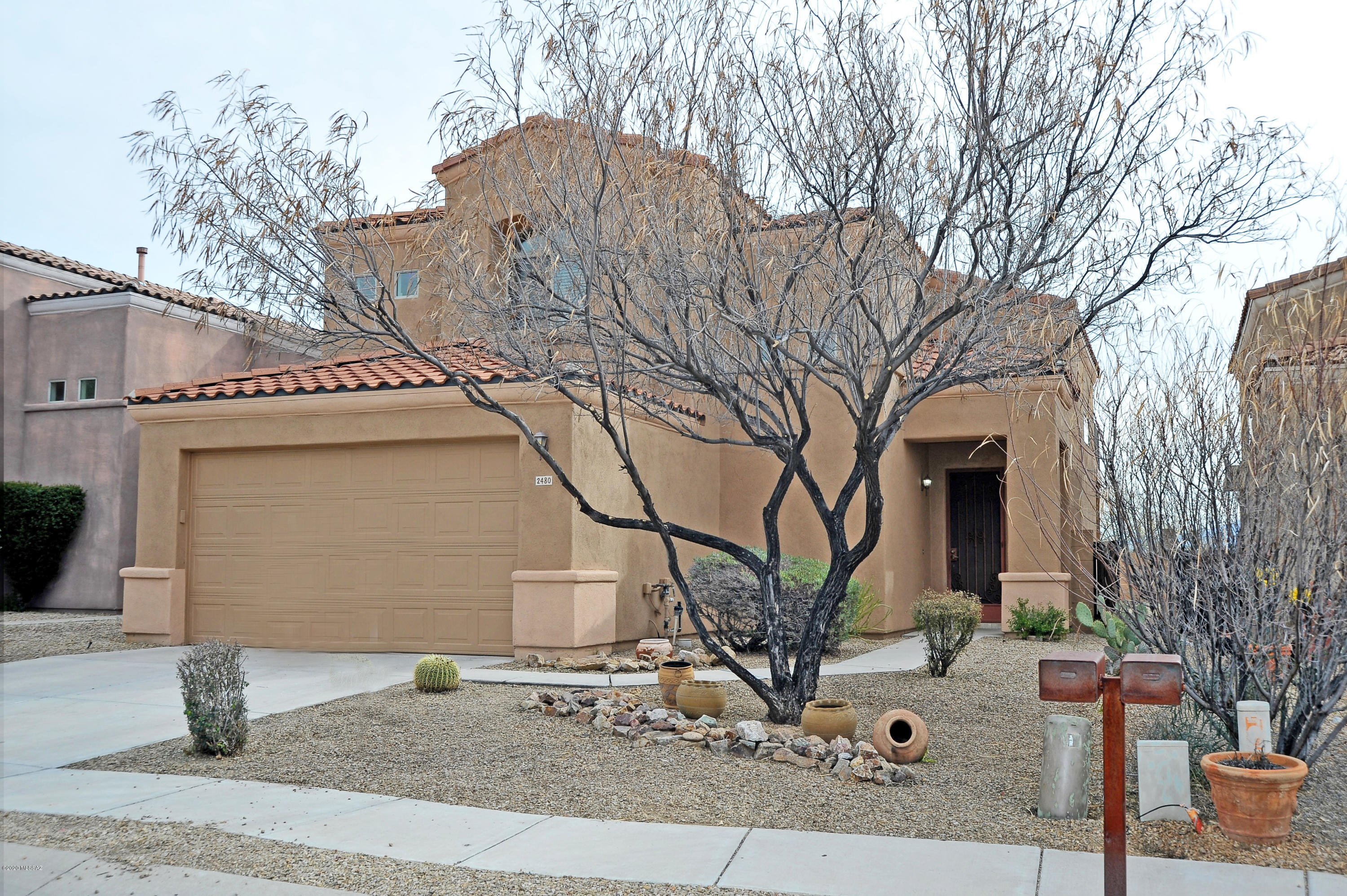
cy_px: 448
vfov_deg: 37.8
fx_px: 1309
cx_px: 674
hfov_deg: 54.5
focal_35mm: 35
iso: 320
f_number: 9
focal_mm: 35
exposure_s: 1/320
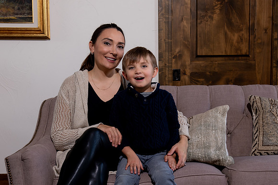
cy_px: 113
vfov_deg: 18.4
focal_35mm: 74
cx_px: 136
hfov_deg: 27.3
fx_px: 572
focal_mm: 45
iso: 320
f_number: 4.5
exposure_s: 1/200
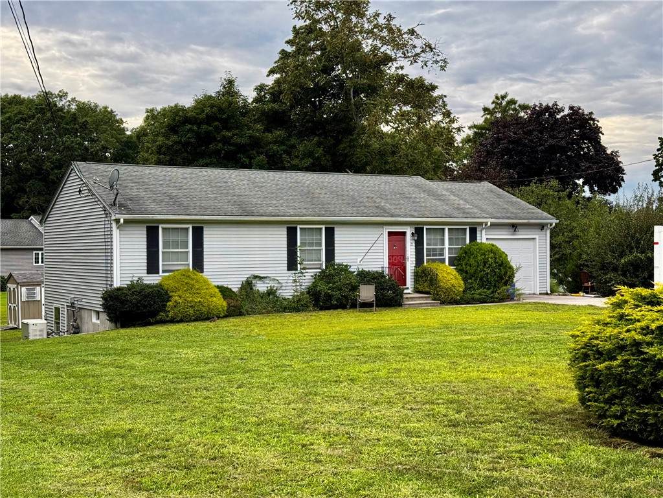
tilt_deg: -0.4
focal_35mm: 48
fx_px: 919
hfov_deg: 39.7
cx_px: 332
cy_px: 249
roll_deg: +1.1
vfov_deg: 30.3
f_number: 1.78
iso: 64
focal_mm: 6.76
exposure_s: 1/439
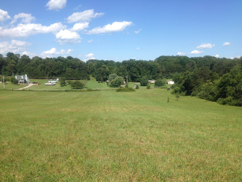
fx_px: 245
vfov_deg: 40.7
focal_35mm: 35
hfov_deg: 52.6
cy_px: 91
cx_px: 121
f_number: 2.4
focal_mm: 4.28
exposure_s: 1/1623
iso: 50
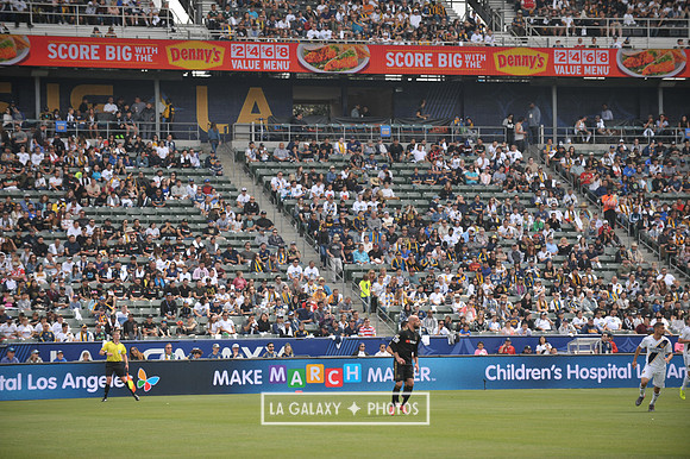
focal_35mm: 155
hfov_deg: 13.3
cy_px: 230
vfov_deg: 8.8
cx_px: 345
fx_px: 2969
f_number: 3.5
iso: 320
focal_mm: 155
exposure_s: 1/2500
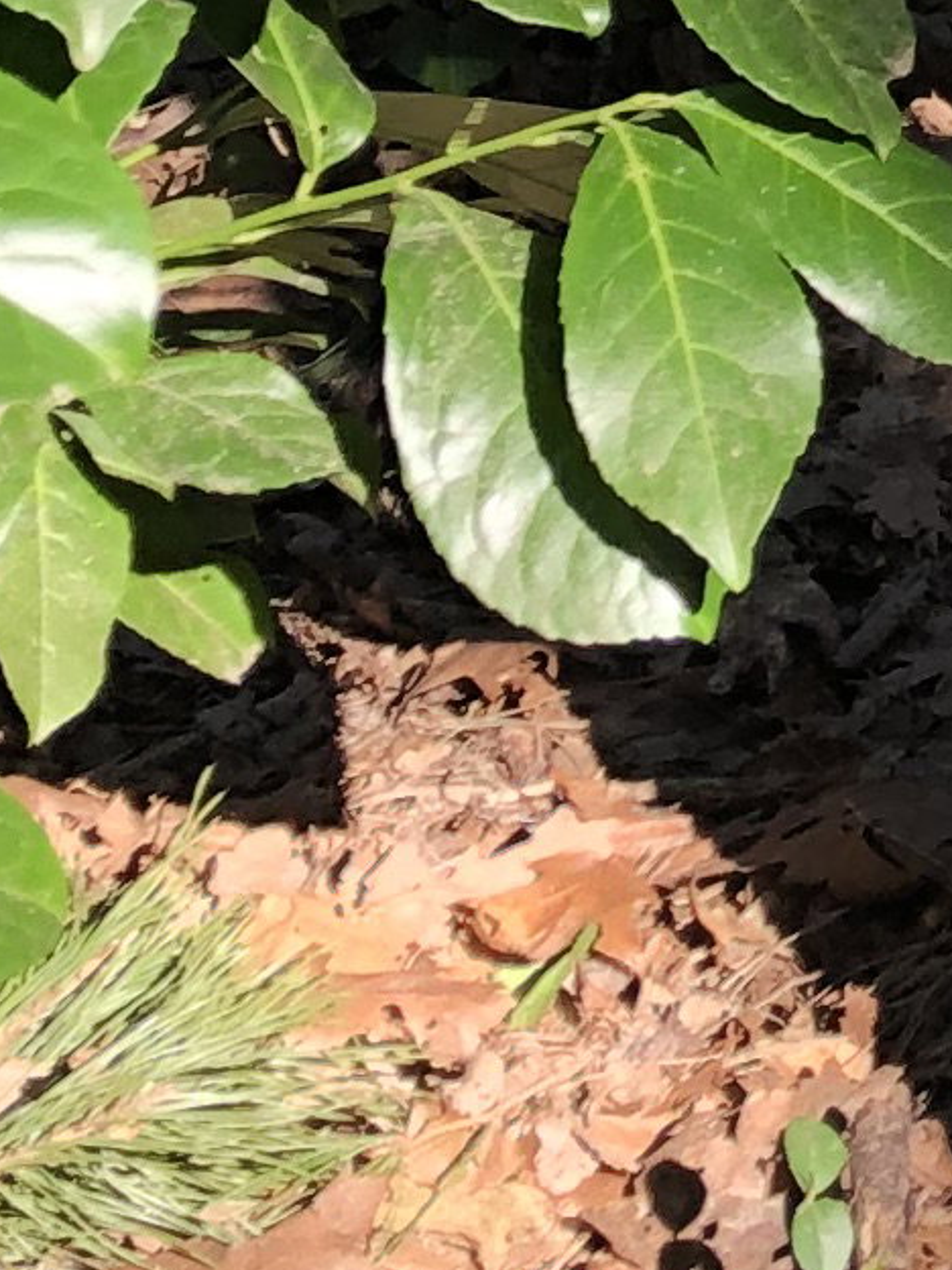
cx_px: 2642
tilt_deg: -3.9
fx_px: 6637
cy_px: -1744
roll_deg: -2.6
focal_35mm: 181
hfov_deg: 7.4
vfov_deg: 9.7
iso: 20
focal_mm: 4
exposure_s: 1/150
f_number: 1.8
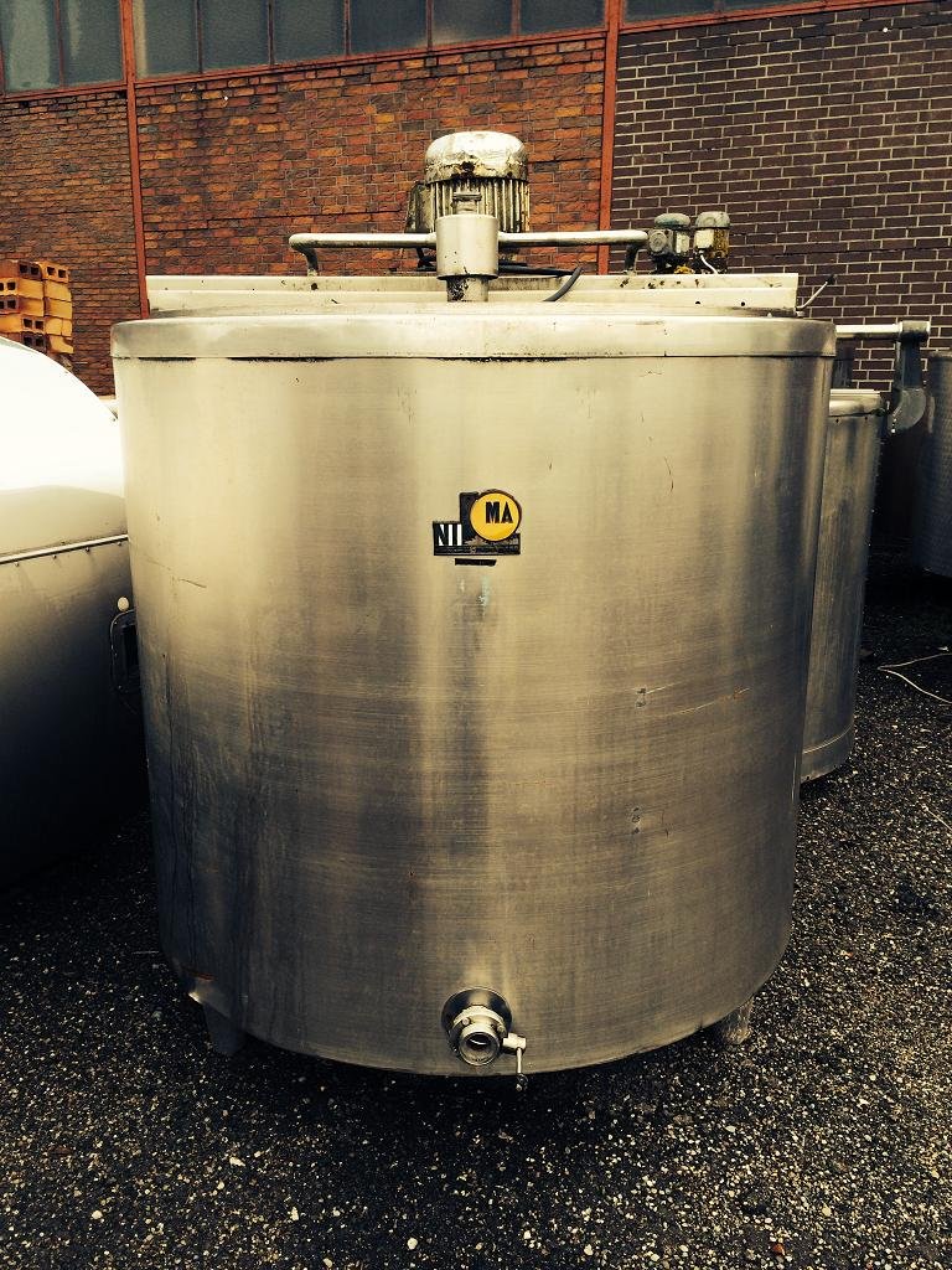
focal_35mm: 30
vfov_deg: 60.0
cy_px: 635
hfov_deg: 46.8
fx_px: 1100
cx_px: 476
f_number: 2.2
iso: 32
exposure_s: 1/331
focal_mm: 4.12
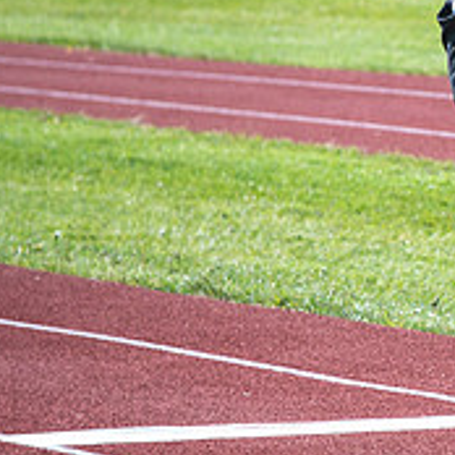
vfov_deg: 3.3
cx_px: 701
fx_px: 7792
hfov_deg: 3.3
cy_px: 69
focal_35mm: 524
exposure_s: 1/3200
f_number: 6.3
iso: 1000
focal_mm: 185
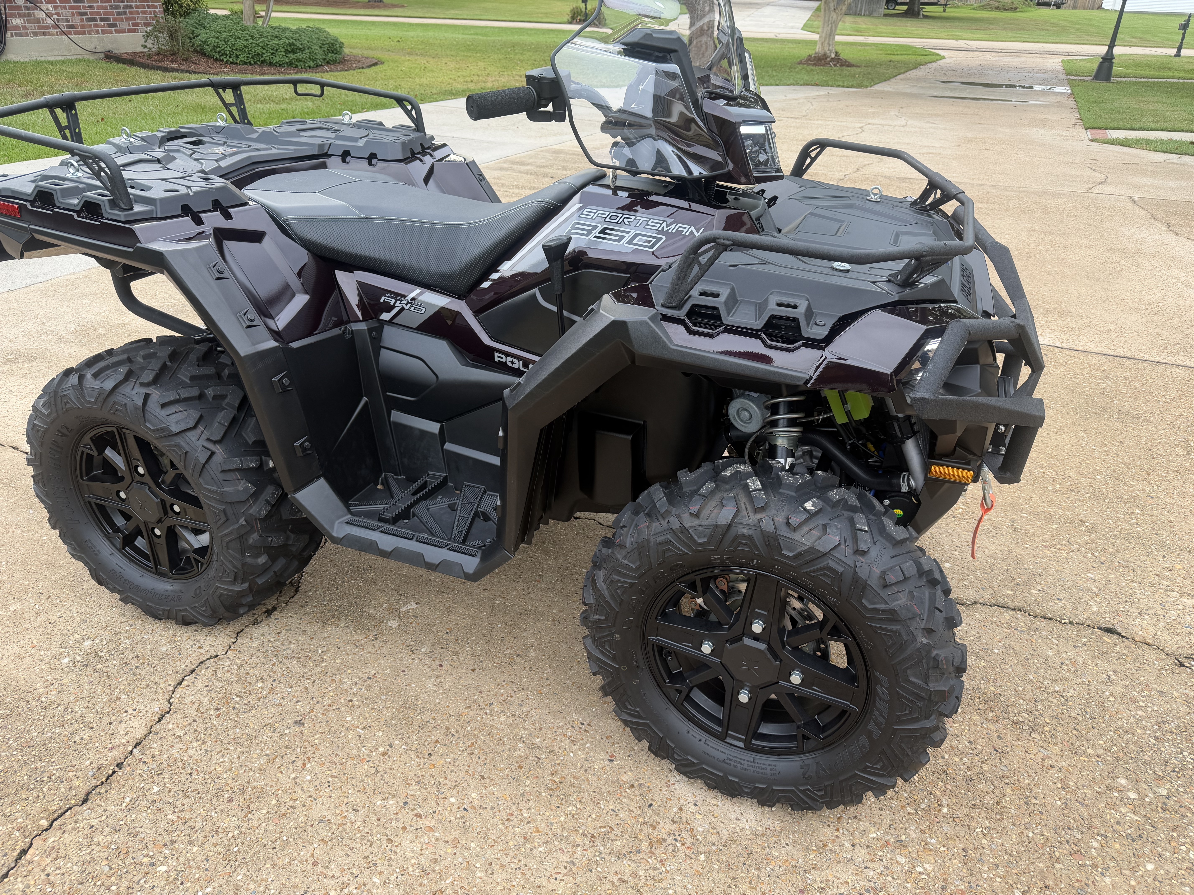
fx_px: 828
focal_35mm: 24
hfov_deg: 71.6
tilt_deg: -29.4
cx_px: 597
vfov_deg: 56.8
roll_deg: -1.9
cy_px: 448
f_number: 1.78
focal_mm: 6.76
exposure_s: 1/146
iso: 50
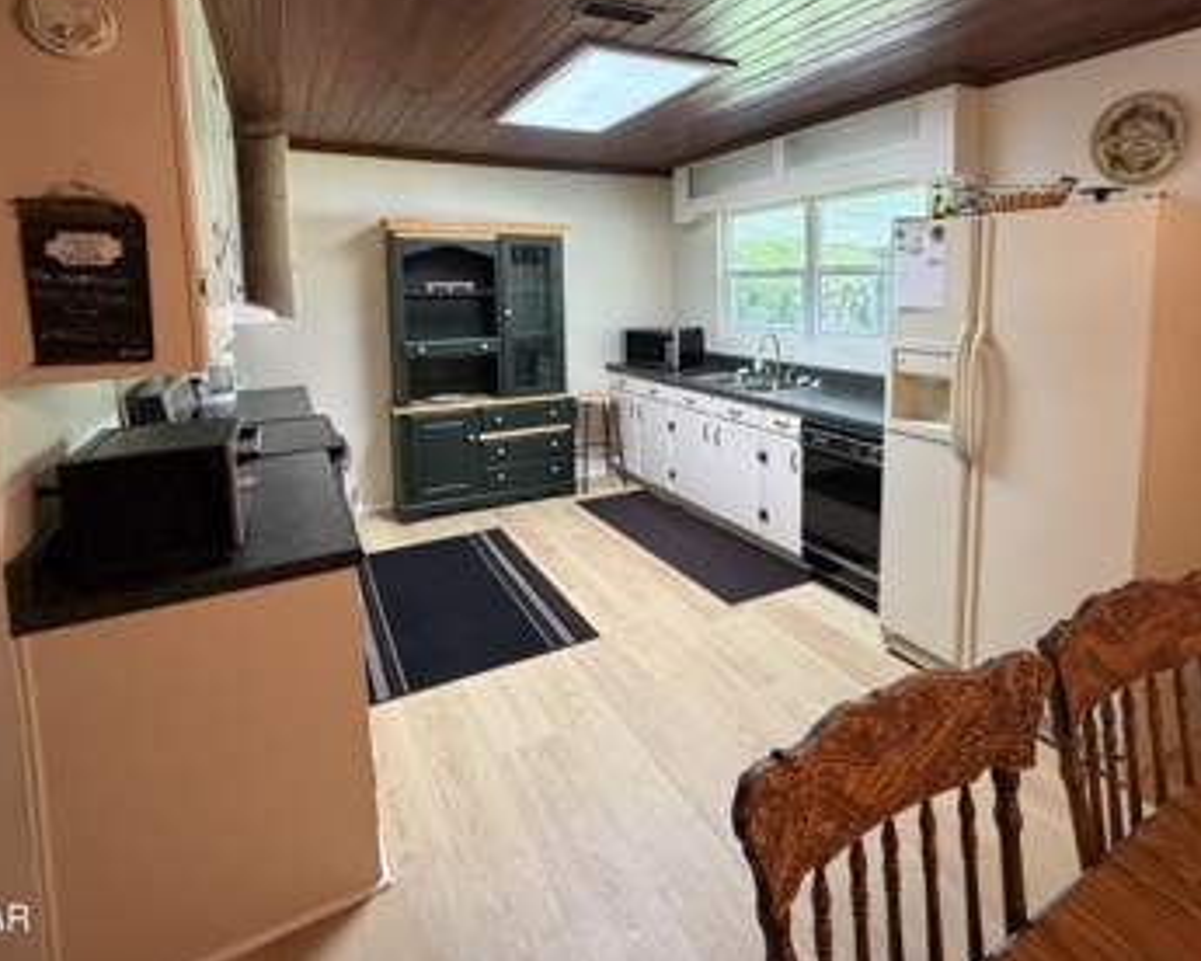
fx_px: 675
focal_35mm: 19
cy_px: 346
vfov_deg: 69.4
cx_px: 654
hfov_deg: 83.1
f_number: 2.2
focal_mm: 2.22
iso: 400
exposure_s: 1/60
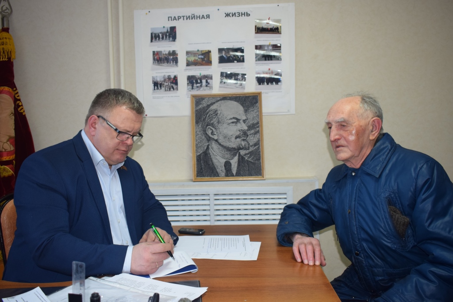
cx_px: 226
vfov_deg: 43.6
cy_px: 151
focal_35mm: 30
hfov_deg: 61.9
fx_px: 378
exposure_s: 1/80
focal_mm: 20
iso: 800
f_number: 4.5
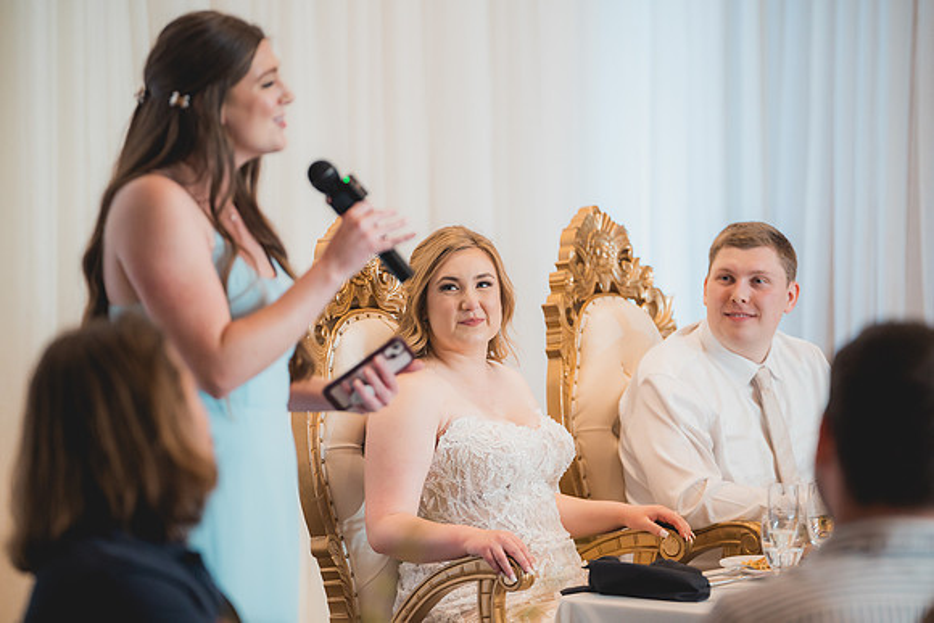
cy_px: 312
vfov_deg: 8.2
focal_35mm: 168
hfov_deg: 12.2
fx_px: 4359
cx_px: 467
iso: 1000
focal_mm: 168
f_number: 2.8
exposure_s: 1/250
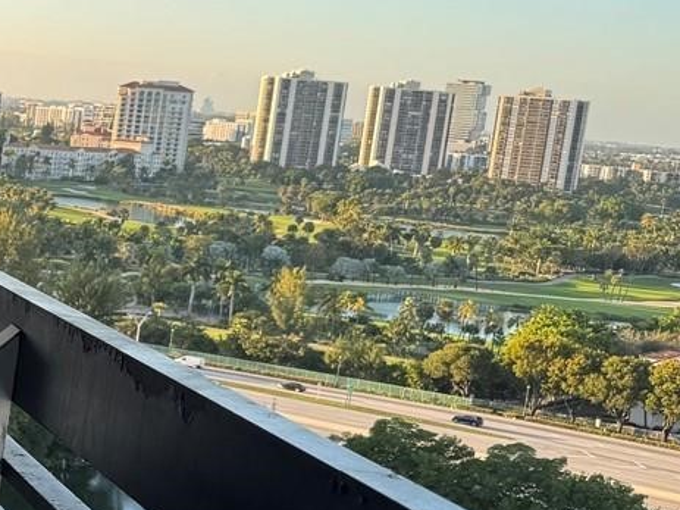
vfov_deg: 17.7
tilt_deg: -9.6
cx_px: -329
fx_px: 1630
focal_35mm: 83
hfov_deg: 20.3
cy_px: 341
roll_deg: -4.8
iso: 80
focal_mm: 6.76
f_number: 1.78
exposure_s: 1/567
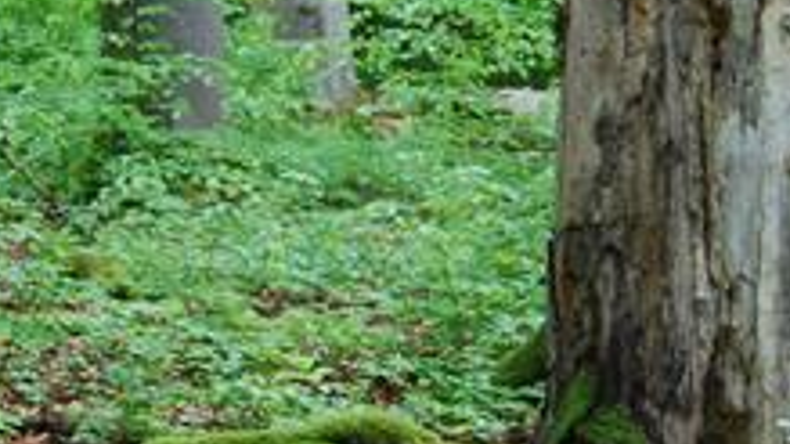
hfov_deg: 9.2
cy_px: 81
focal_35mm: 235
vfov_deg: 5.2
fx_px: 4921
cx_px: 242
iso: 400
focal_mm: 32
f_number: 4.5
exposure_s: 1/25
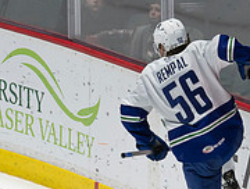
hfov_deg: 2.6
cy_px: 296
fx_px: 5518
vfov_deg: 2.0
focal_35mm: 762
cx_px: 11
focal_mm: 159
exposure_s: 1/800
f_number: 4
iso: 1250
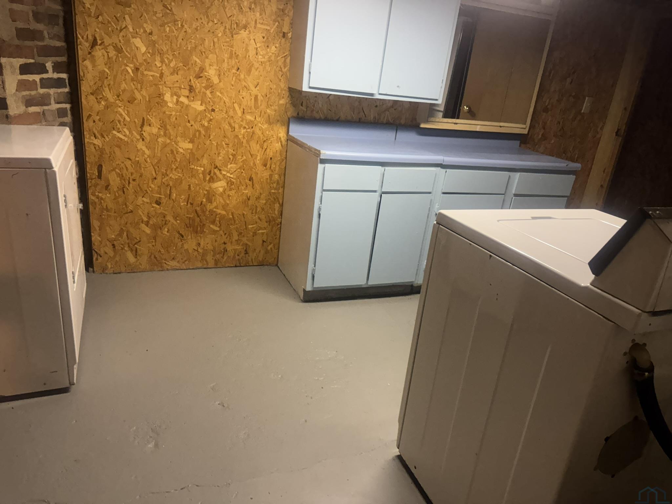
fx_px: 466
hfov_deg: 71.6
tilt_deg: -21.2
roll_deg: -5.8
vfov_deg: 56.8
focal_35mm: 24
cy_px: 252
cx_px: 336
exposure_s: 1/60
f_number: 1.78
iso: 800
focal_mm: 6.76
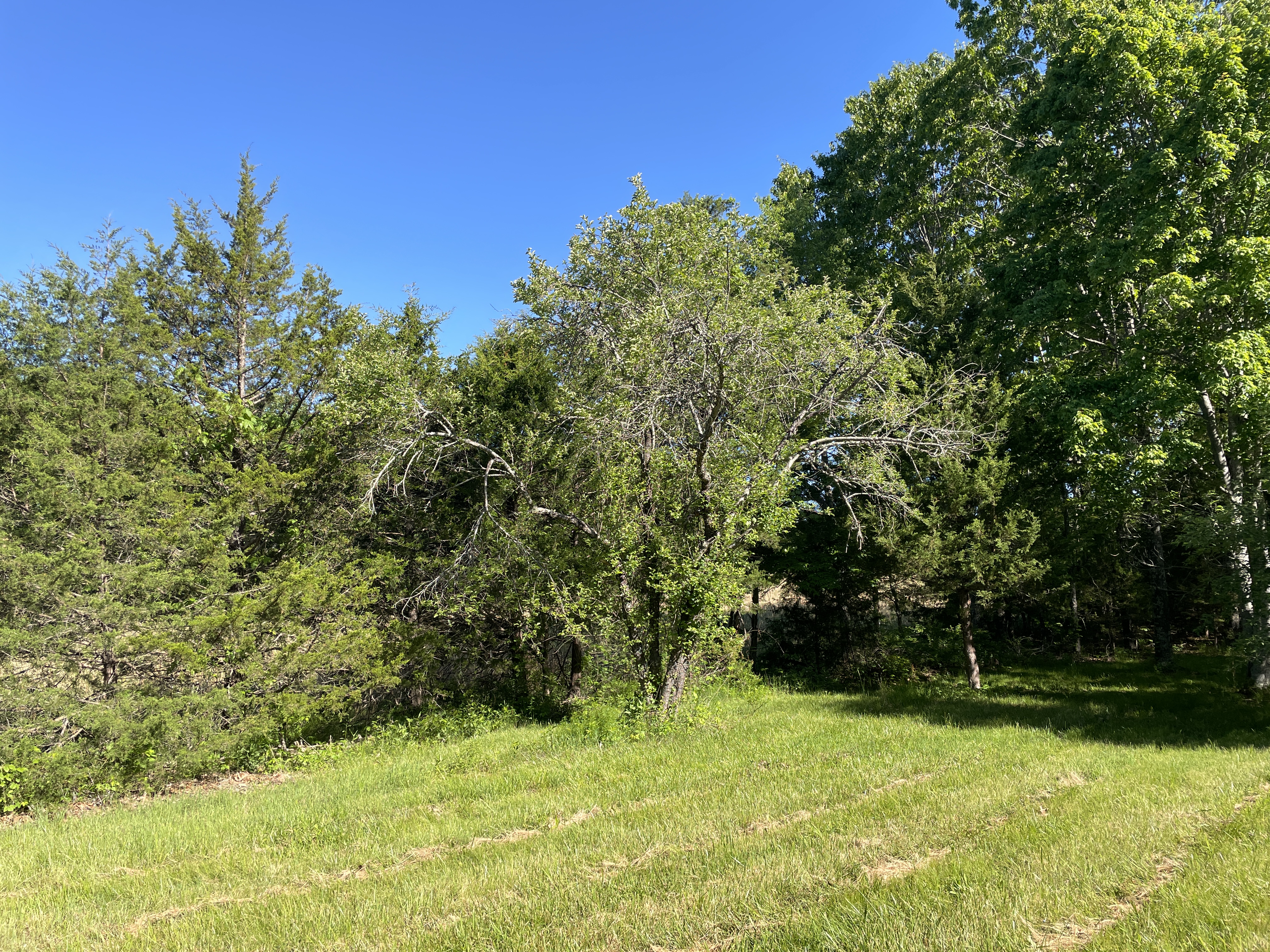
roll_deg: +1.0
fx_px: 954
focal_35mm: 26
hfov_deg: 67.3
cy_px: 476
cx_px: 635
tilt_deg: +7.5
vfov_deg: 53.1
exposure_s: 1/1233
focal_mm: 4.2
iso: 32
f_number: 1.6
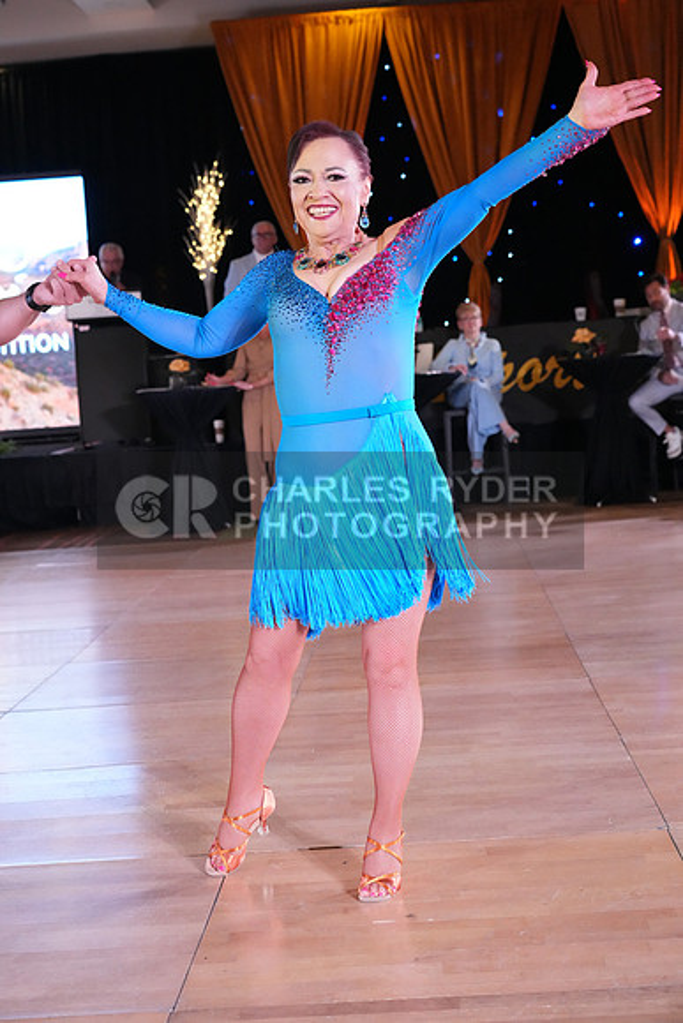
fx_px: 1678
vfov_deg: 33.9
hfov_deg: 23.0
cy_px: 512
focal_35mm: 59
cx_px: 342
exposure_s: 1/400
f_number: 5
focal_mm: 59
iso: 8000
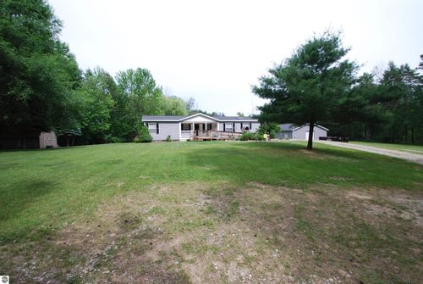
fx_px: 177
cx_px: 212
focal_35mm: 15
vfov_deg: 77.5
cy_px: 142
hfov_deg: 100.3
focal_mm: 10
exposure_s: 1/200
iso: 100
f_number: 7.1
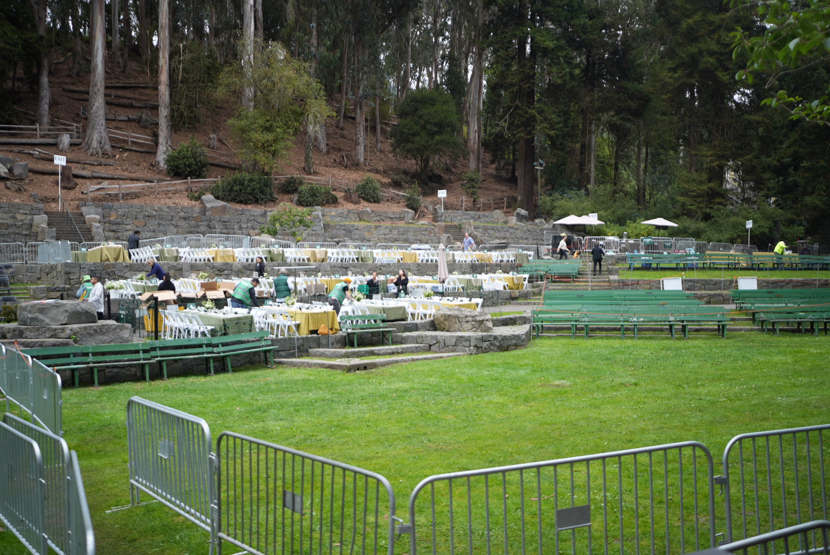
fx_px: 807
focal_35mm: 35
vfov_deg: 37.9
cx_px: 415
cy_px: 278
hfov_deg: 54.4
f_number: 1.4
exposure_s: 1/1250
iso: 320
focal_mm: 35
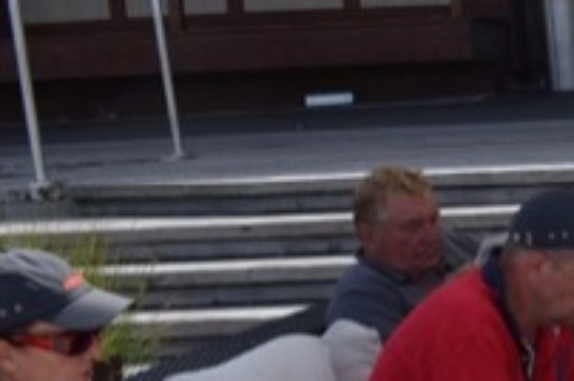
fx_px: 1703
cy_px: 326
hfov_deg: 16.0
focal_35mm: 107
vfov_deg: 12.7
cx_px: 1063
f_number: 10
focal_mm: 18
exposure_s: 1/400
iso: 200
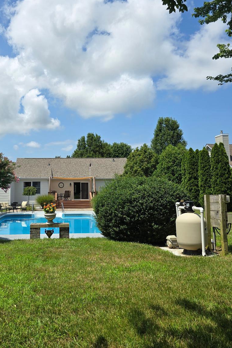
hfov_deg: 40.3
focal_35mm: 32
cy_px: 154
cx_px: 66
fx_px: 309
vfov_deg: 58.6
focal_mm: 6.3
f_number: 1.7
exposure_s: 1/1033
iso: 12
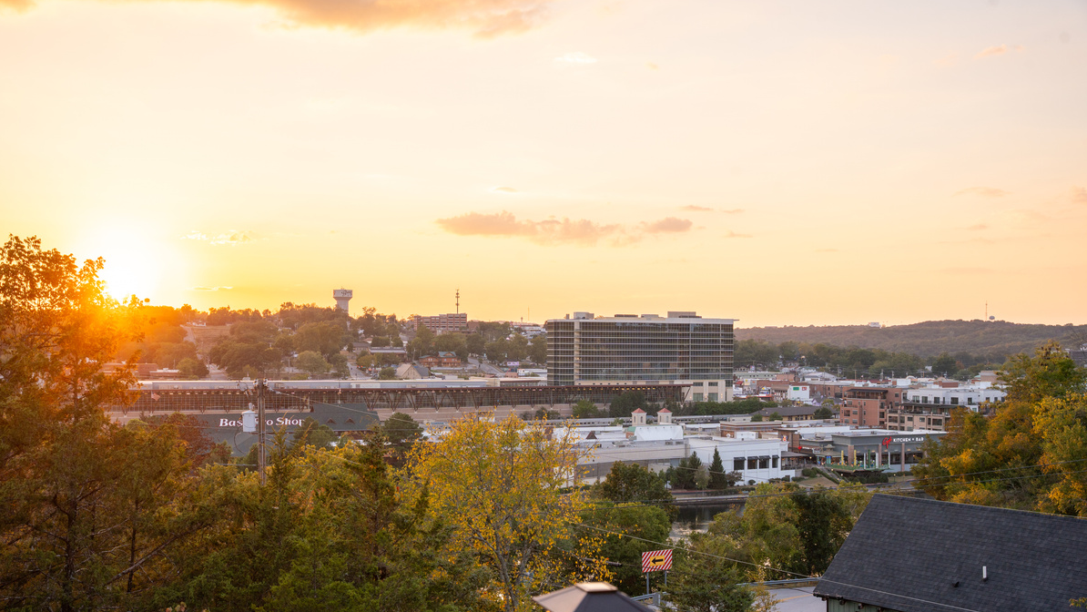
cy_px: 363
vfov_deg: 27.1
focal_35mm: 44
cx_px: 542
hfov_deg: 46.4
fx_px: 1268
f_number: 8
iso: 250
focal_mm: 41.8
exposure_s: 1/125
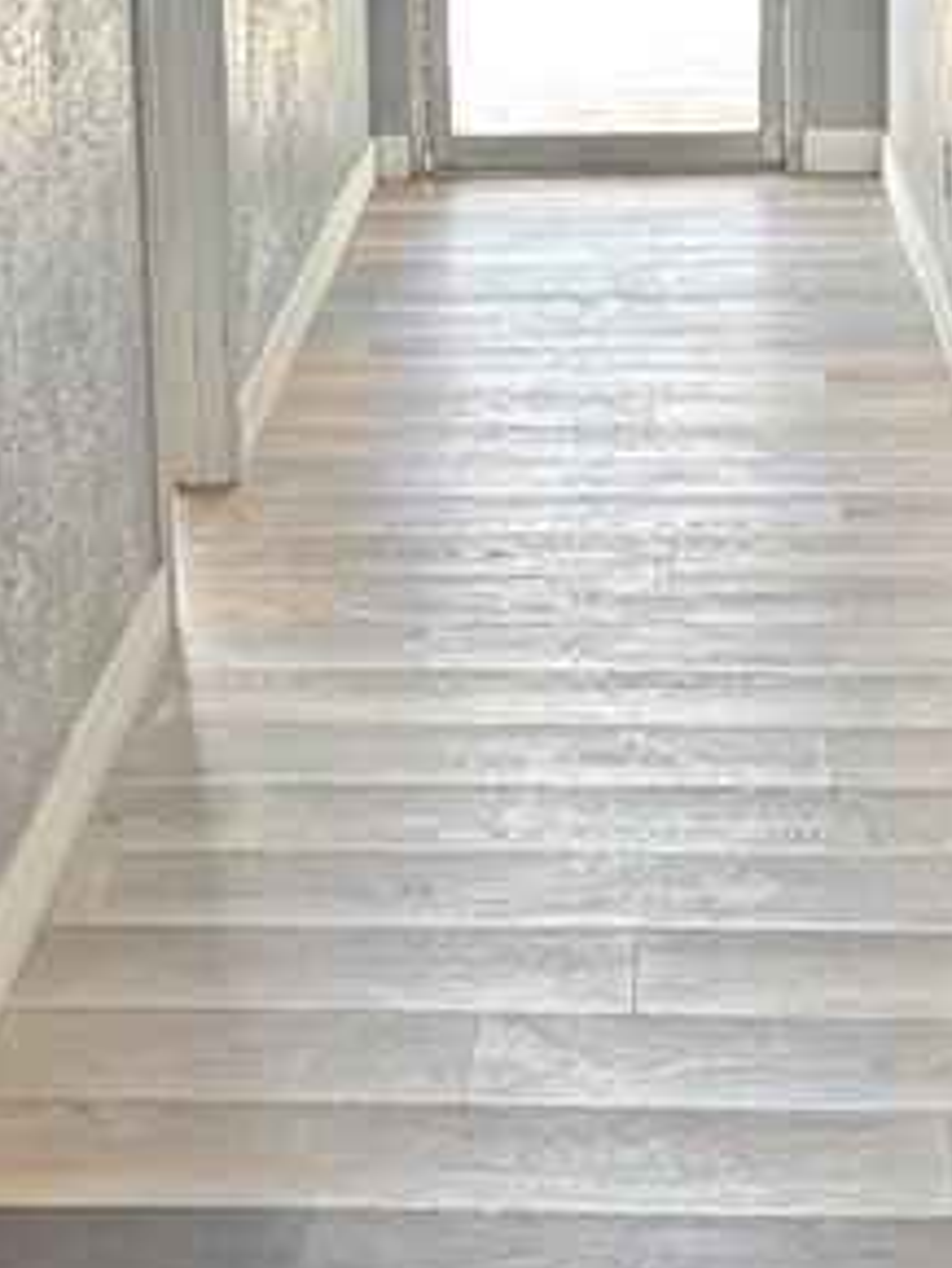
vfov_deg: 20.8
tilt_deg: -9.4
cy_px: 101
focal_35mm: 92
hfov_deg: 16.1
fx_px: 3371
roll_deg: +1.9
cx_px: 404
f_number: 1.6
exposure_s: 1/121
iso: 100
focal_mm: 5.96
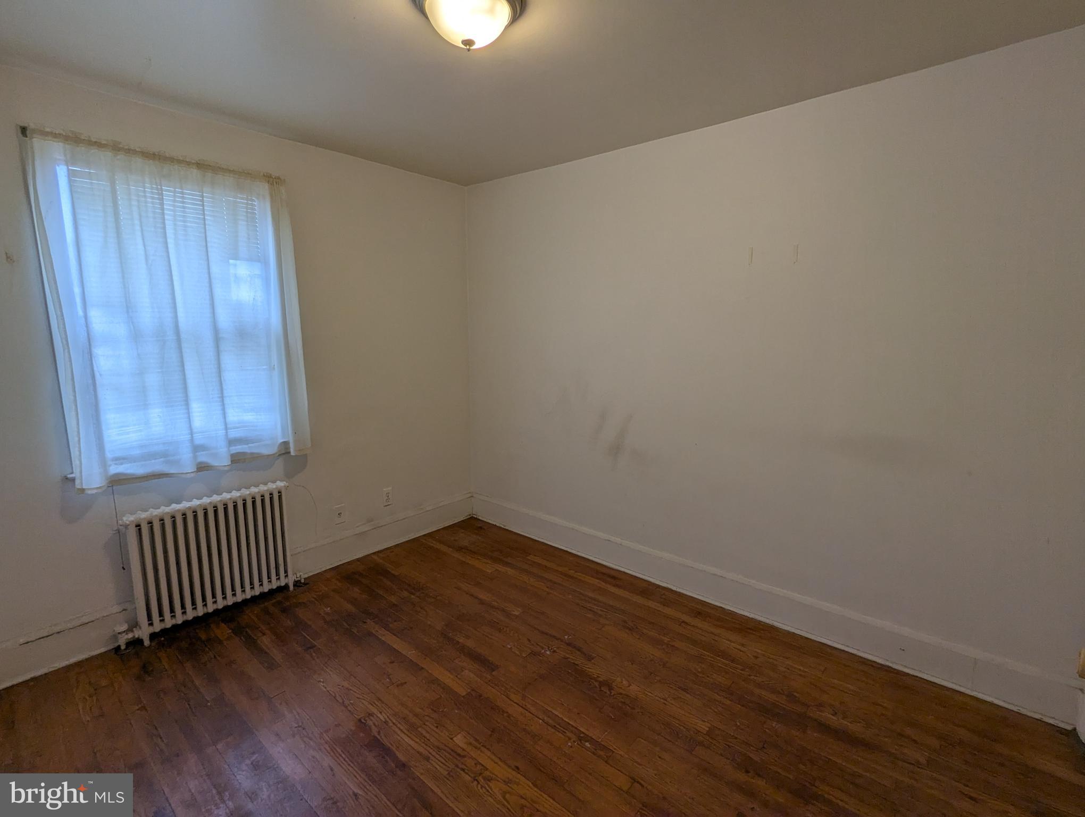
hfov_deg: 94.4
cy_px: 408
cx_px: 542
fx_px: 502
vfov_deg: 78.2
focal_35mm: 16
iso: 59
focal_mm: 2.35
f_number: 2.2
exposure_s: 1/120
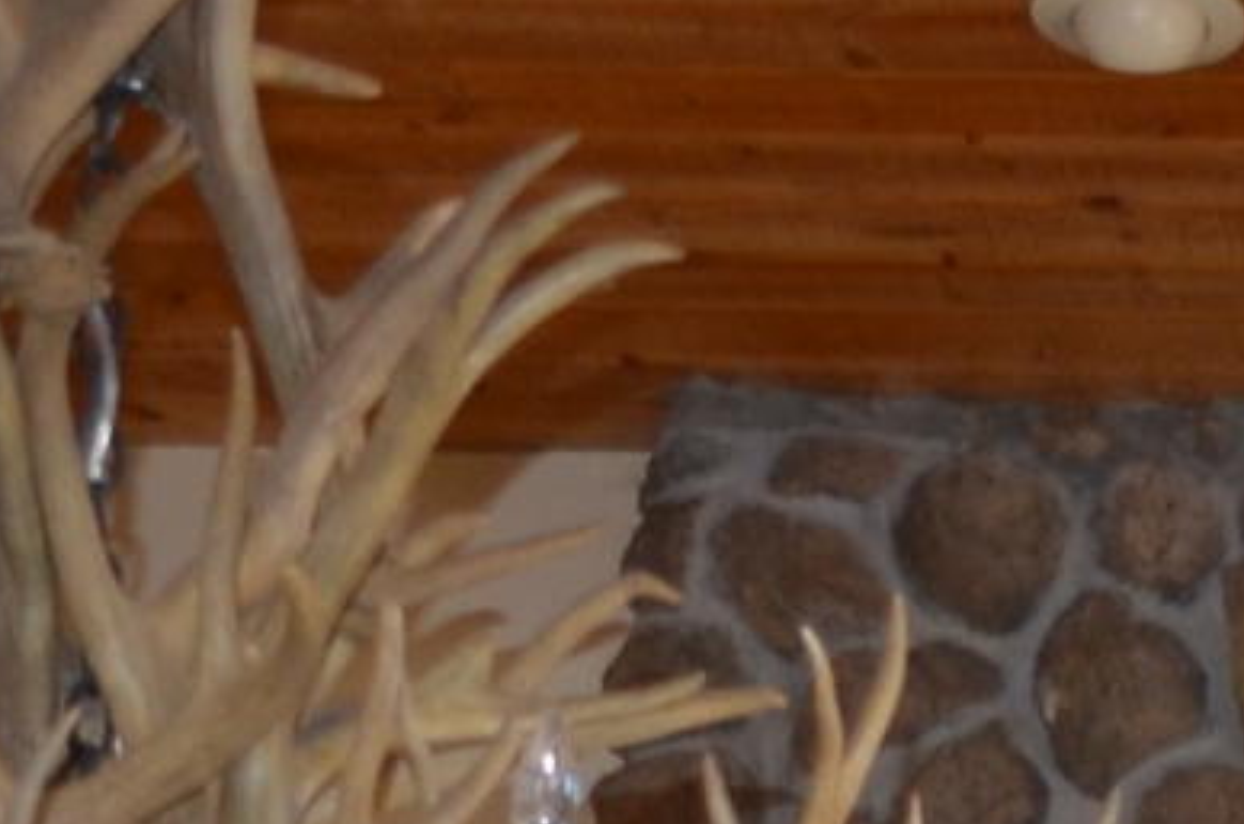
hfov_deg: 9.6
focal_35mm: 209
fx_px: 7207
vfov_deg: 5.8
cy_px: 2971
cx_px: 1898
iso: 400
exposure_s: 1/100
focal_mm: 18
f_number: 3.5
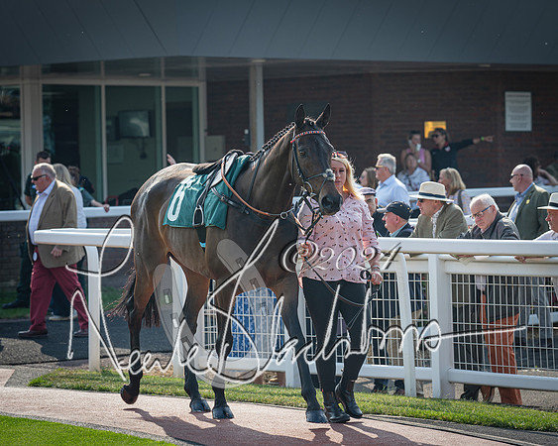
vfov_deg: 8.9
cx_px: 320
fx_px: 2878
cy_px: 190
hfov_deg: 11.1
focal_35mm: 174
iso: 80
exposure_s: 1/500
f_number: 4
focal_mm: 135
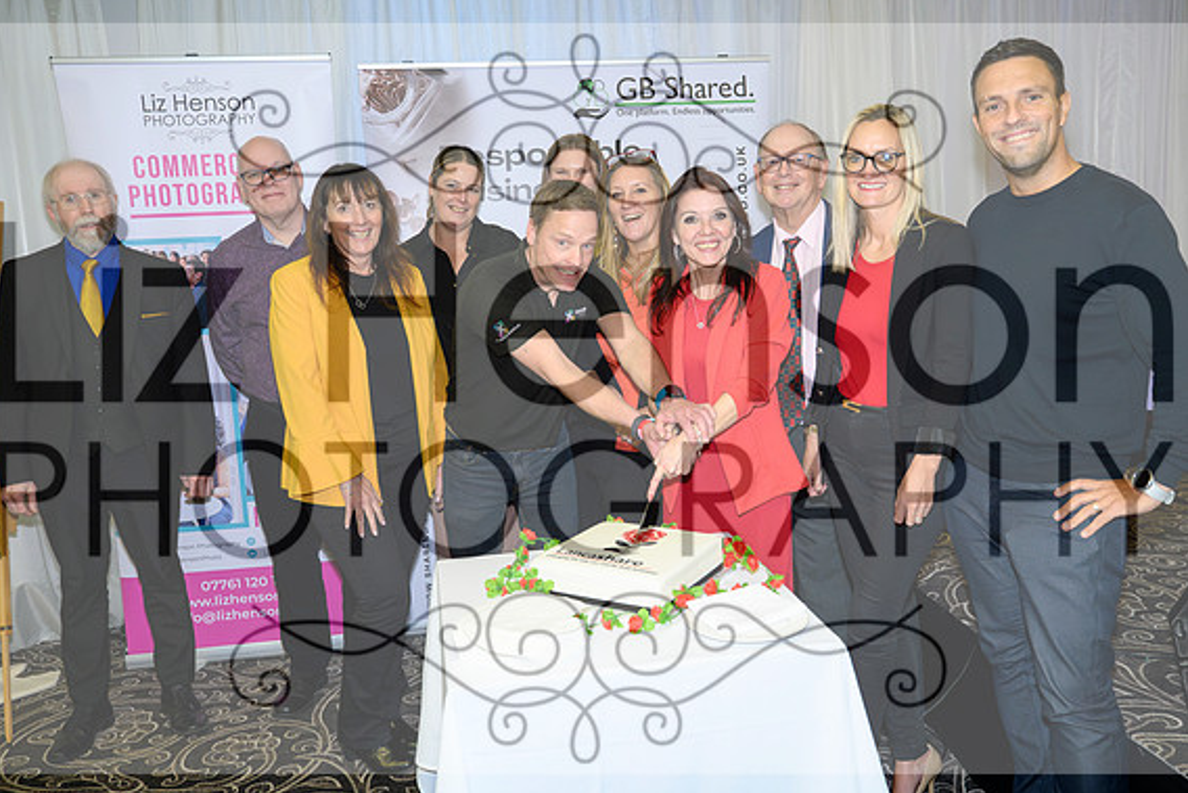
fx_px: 1056
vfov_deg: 41.1
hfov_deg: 58.7
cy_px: 372
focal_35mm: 32
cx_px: 622
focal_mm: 29.5
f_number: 4.5
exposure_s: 1/100
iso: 2500
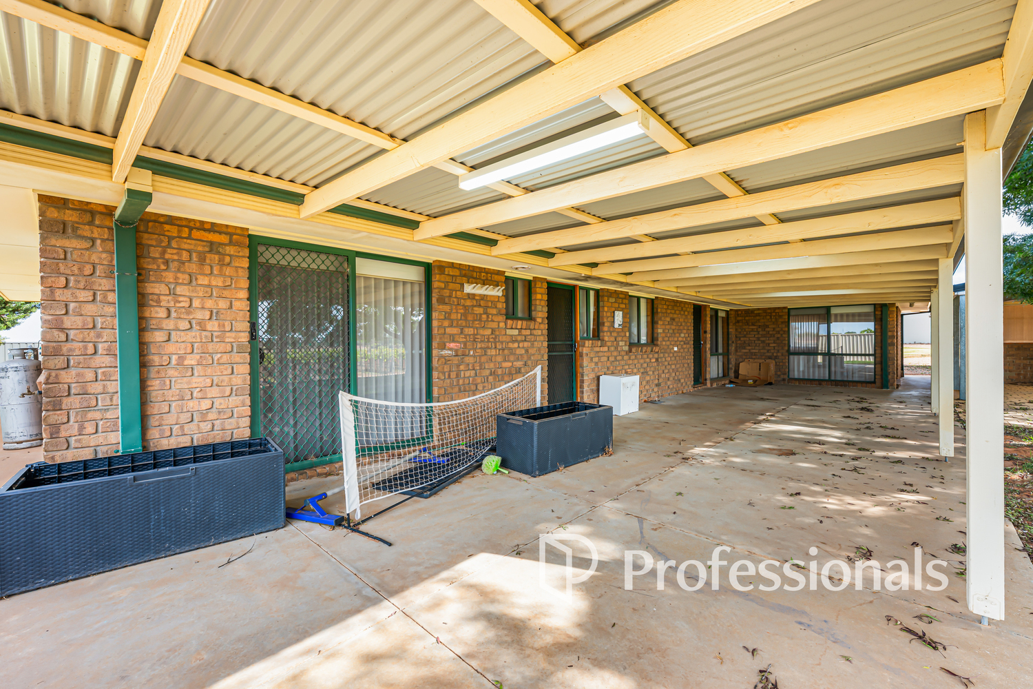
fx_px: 402
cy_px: 344
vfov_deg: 81.2
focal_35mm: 14
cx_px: 516
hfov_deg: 104.3
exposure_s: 1/8
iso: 100
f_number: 8
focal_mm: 14
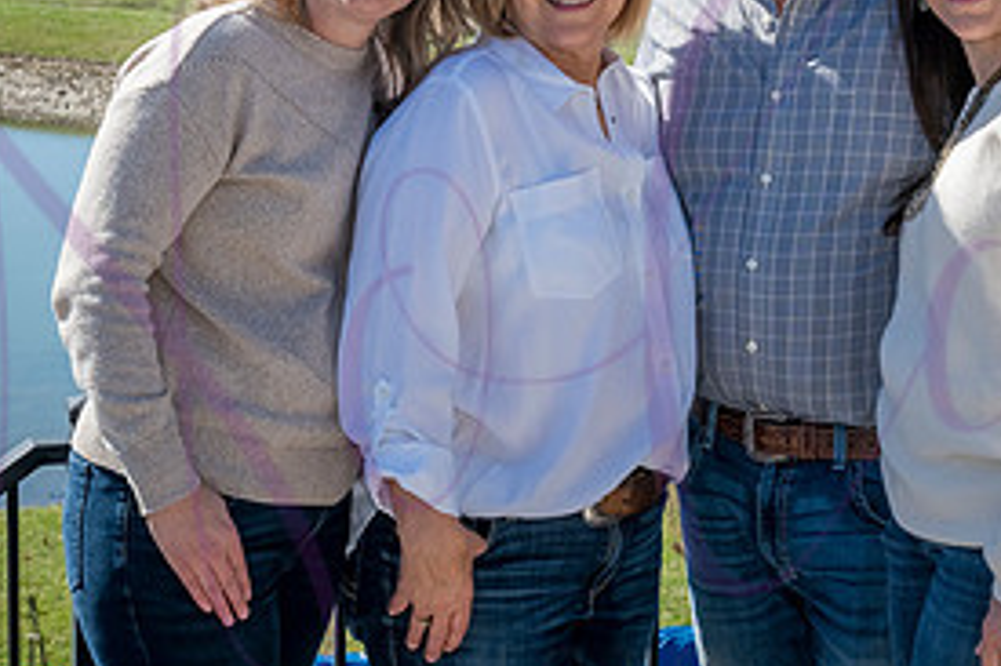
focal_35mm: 95
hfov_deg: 21.5
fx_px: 2640
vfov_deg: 14.2
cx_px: 542
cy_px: 24
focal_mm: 45
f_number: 10
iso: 400
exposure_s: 1/640
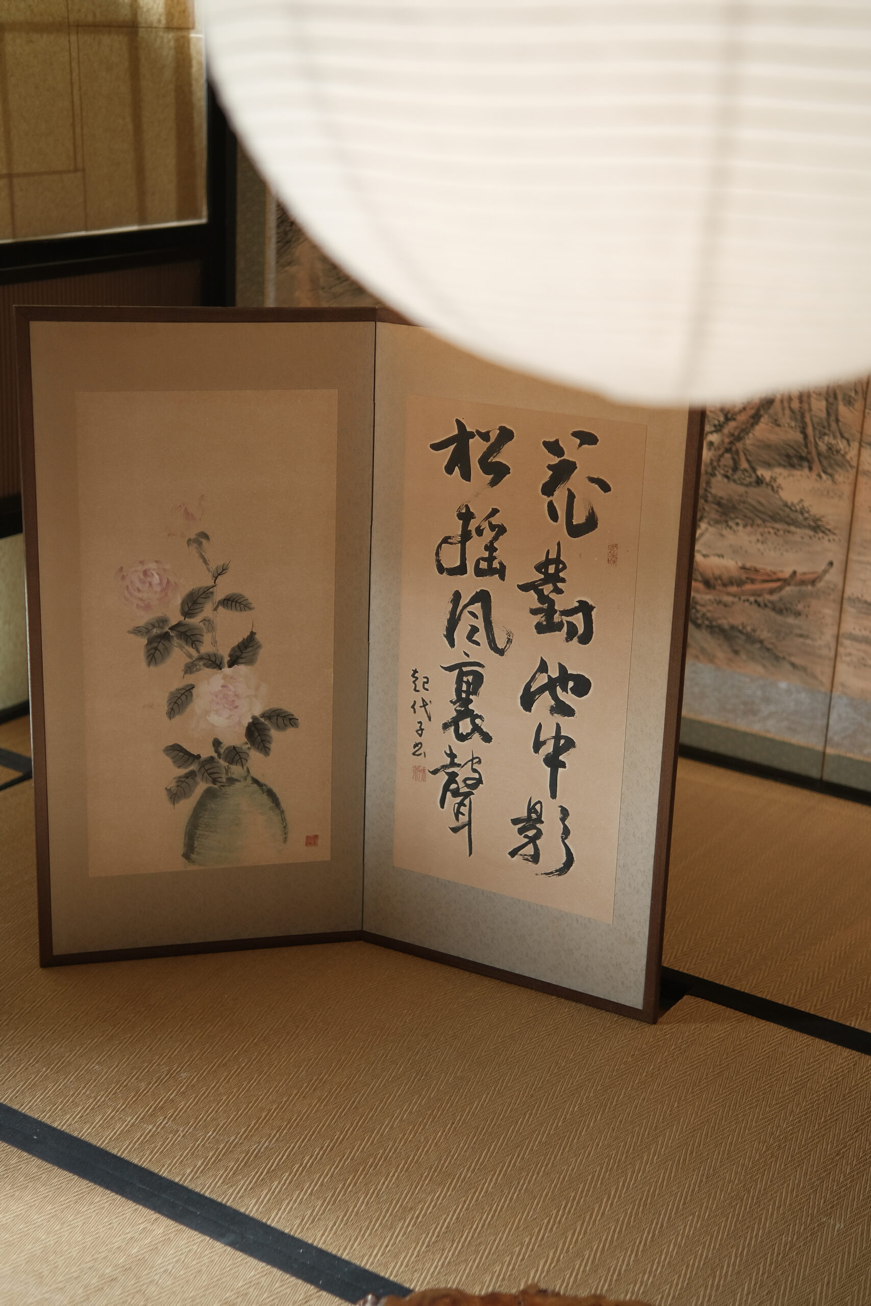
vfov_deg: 39.6
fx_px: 1814
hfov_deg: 27.0
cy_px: 653
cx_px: 436
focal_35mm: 50
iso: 400
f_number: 1.4
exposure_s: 1/250
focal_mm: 33
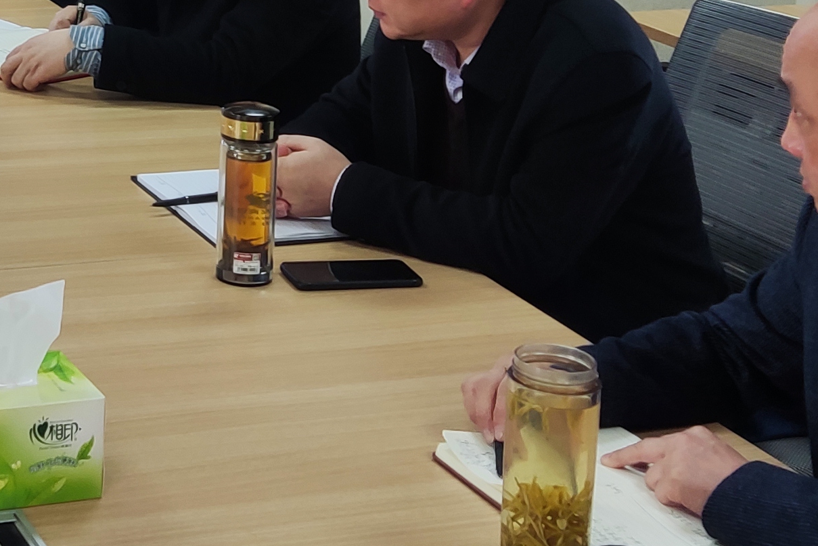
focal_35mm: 86
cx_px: -7
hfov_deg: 22.7
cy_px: -144
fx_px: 1954
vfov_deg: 15.2
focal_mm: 4.71
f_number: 1.79
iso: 77
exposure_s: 1/50
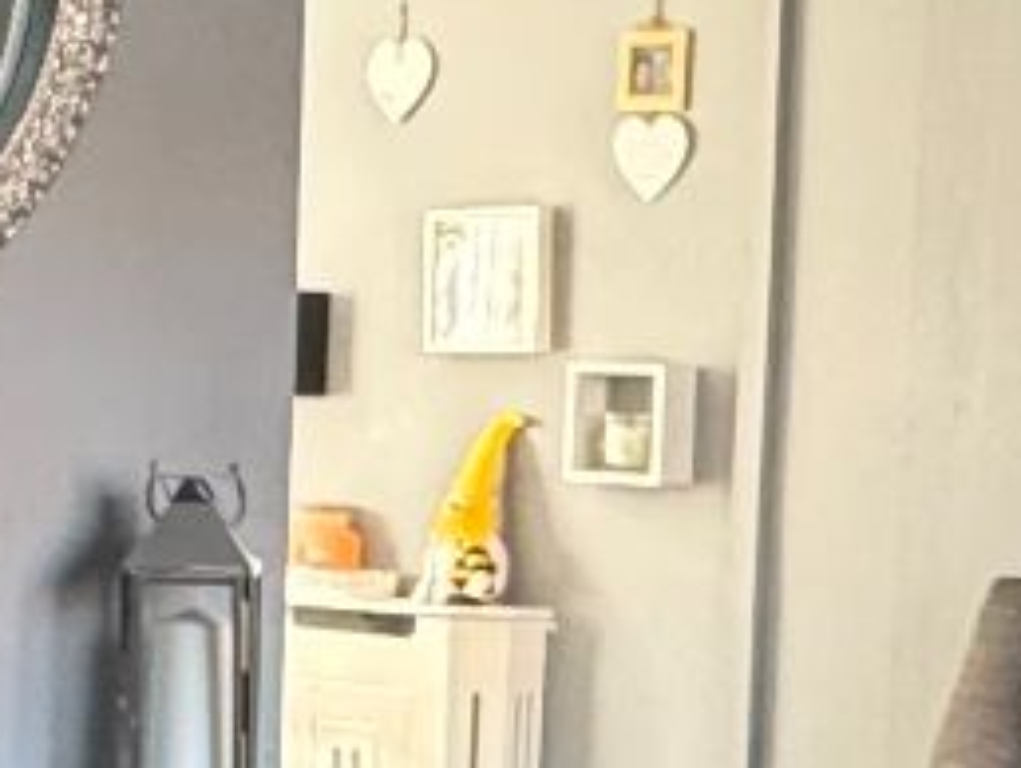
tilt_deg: -5.0
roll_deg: -0.4
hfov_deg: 17.0
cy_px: 649
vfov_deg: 13.3
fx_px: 3277
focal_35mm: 111
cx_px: -154
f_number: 2.2
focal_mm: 2.22
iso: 320
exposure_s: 1/89
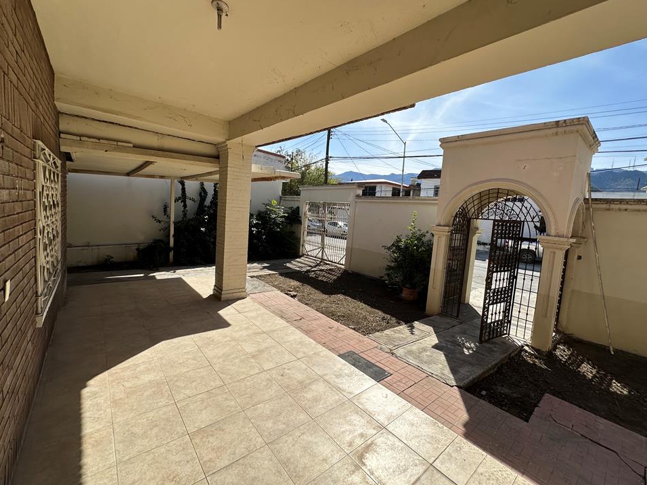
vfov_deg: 81.7
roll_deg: -4.1
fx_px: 280
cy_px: 235
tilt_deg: -4.2
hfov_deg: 98.1
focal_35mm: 15
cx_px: 337
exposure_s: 1/1916
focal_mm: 2.22
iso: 40
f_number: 2.2
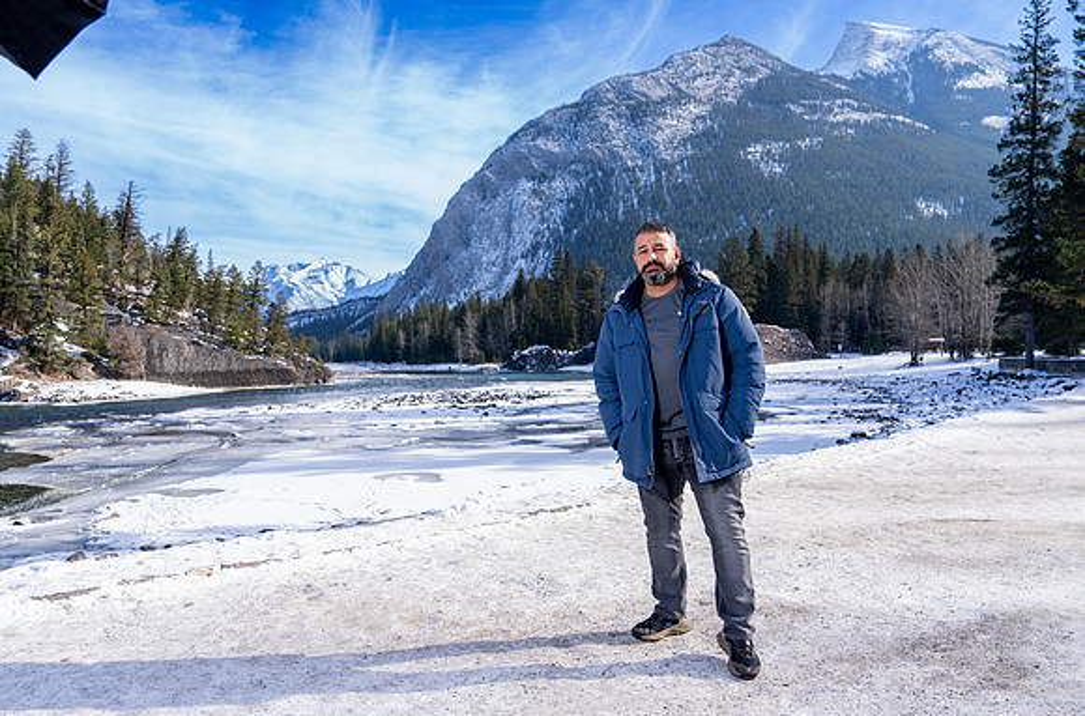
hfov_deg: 68.7
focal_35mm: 26
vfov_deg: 48.6
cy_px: 391
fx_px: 792
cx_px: 492
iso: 50
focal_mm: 24
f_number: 3.5
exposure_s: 1/400
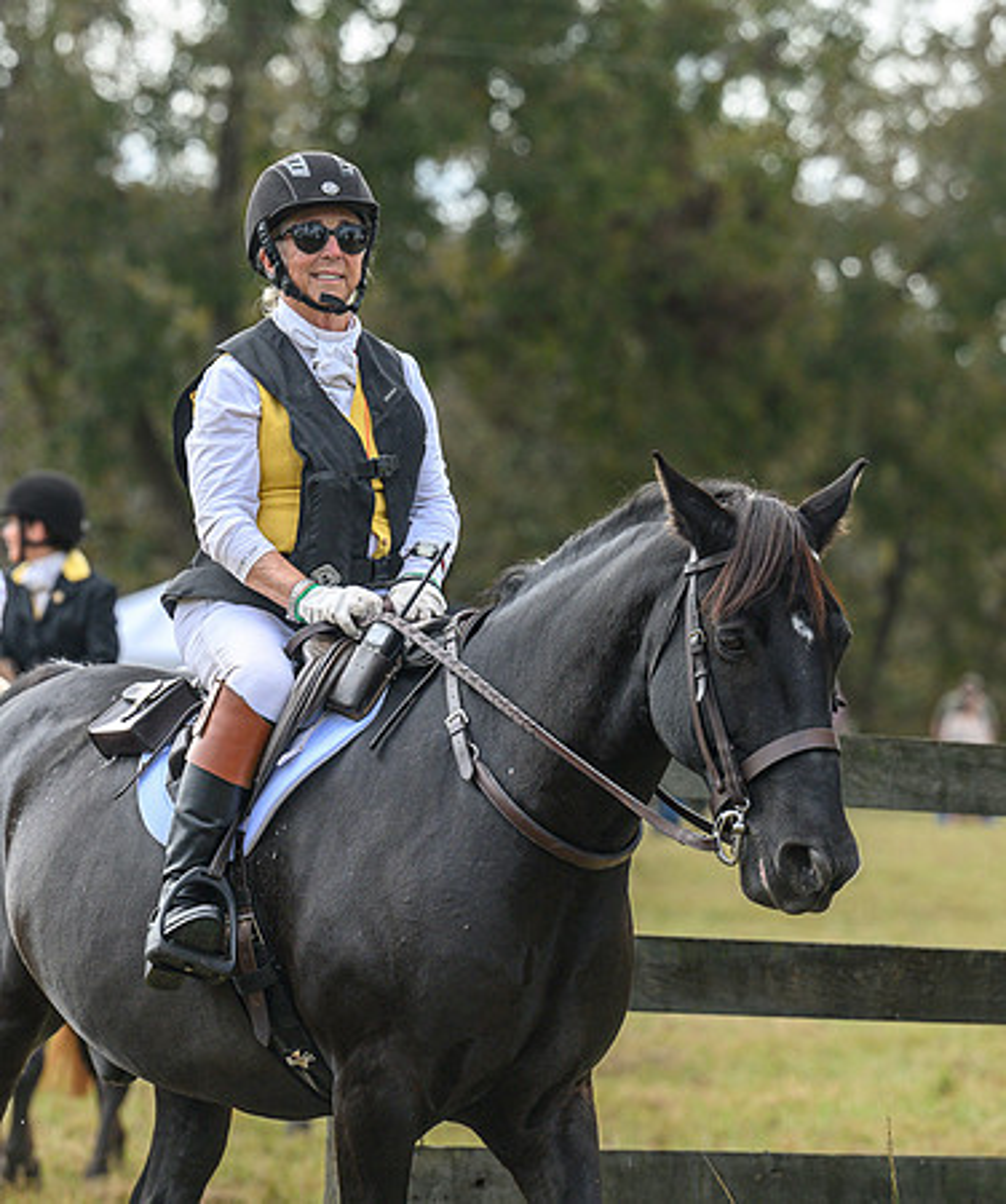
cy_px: 664
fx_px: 6724
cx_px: 302
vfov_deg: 10.2
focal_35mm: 185
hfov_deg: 8.5
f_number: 3.5
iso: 640
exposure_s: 1/1000
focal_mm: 120
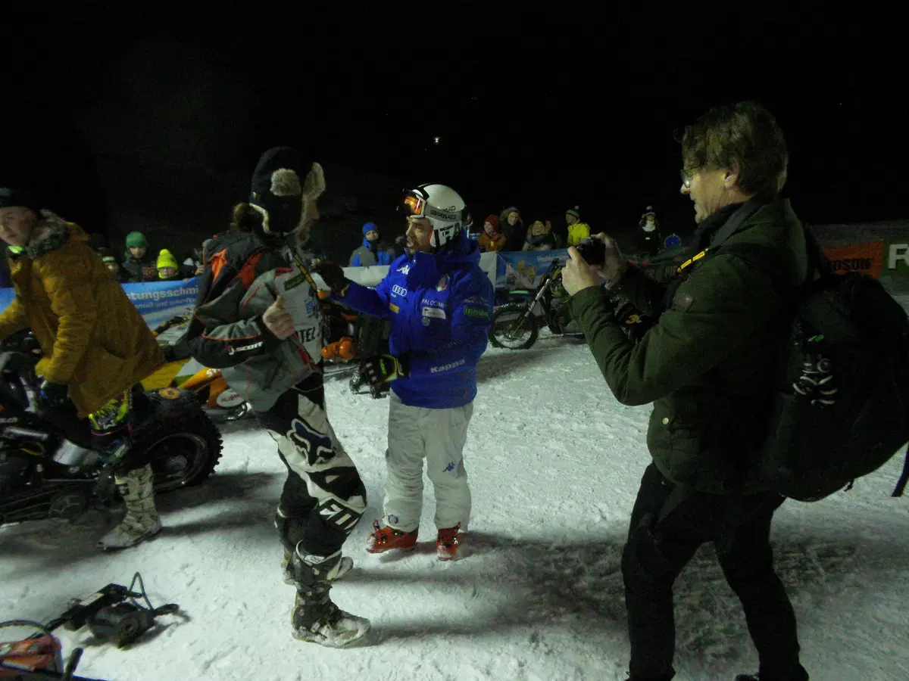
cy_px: 340
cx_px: 454
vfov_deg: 58.9
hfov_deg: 73.9
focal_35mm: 23
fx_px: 604
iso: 1600
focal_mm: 4.1
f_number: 2.8
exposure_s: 1/160
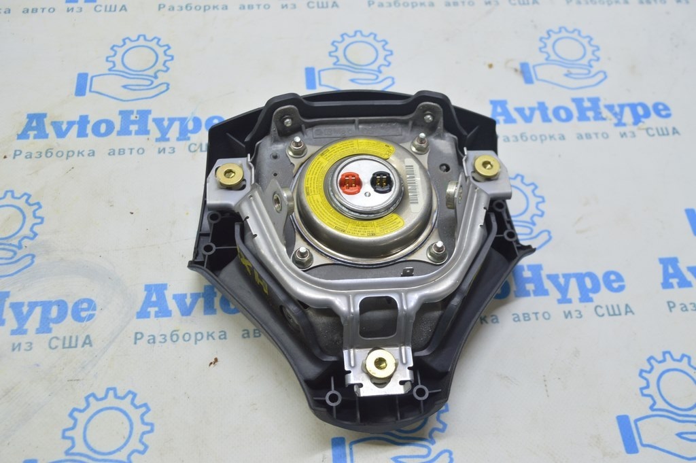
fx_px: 724
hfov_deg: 51.3
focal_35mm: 38
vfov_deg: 35.4
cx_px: 348
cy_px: 232
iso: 400
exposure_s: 1/20
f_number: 5.6
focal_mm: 25
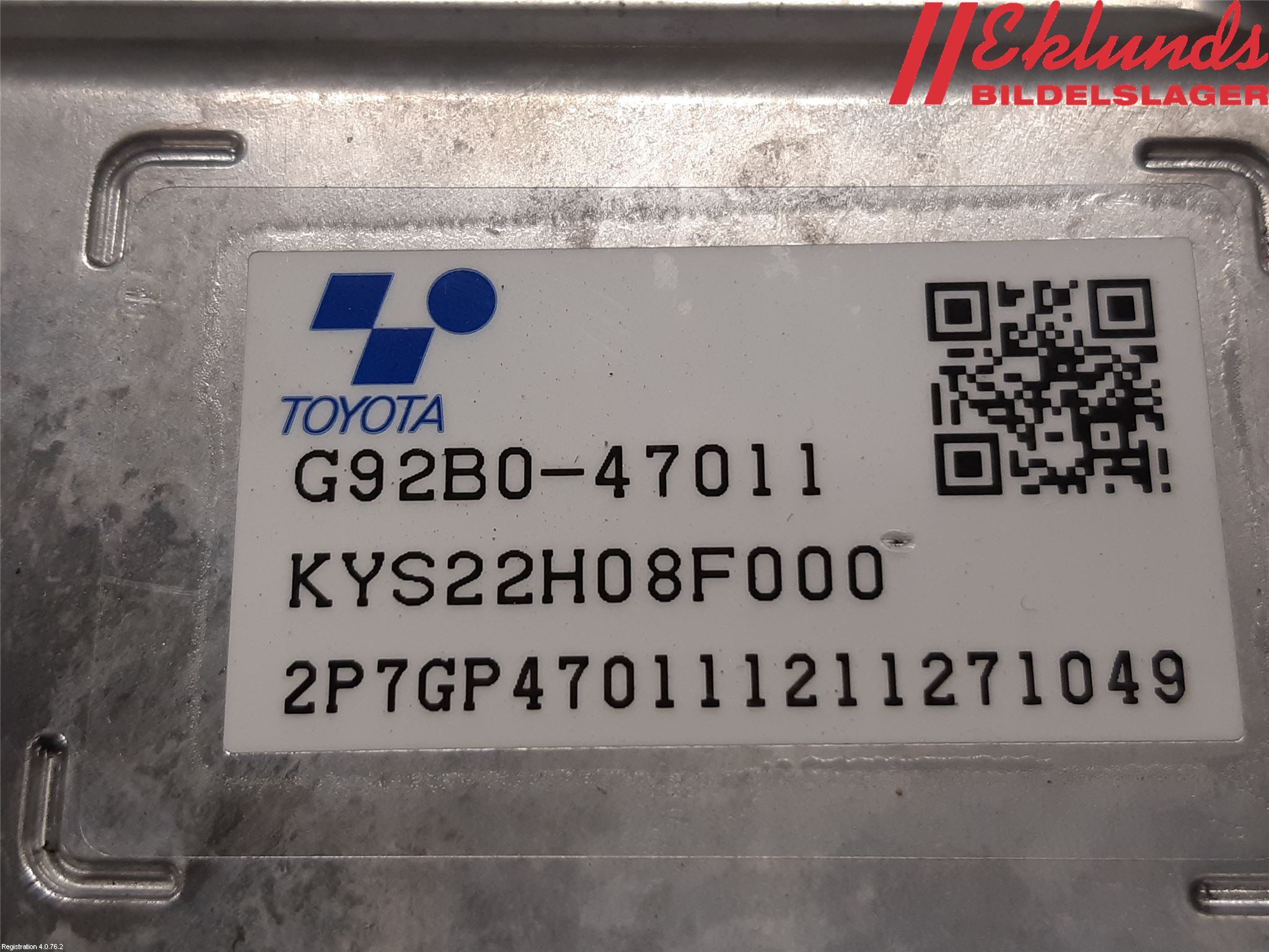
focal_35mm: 26
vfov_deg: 53.1
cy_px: 476
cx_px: 634
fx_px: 953
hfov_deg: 67.3
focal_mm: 3.93
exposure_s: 1/100
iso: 80
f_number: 1.7
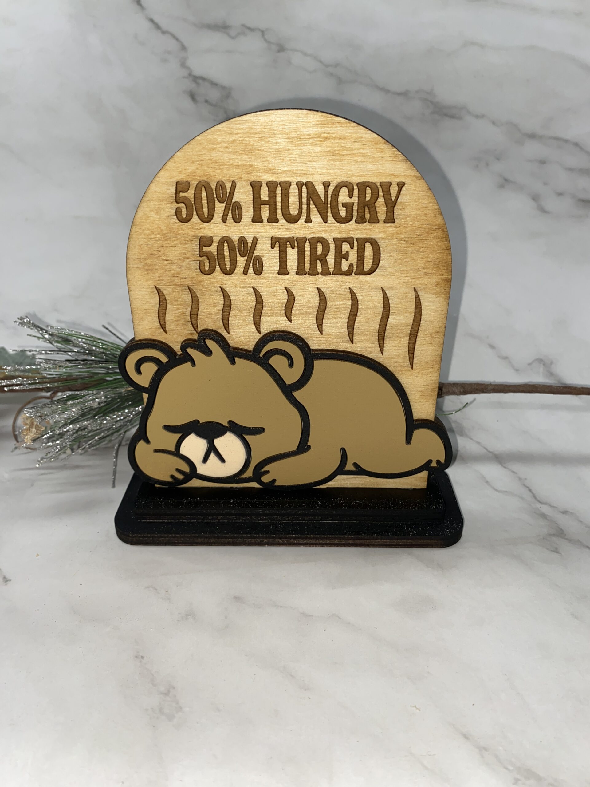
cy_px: 394
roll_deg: +0.1
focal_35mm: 26
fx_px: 591
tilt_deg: -23.7
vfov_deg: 67.3
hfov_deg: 53.1
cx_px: 295
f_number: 1.8
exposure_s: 1/293
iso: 32
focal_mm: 4.25
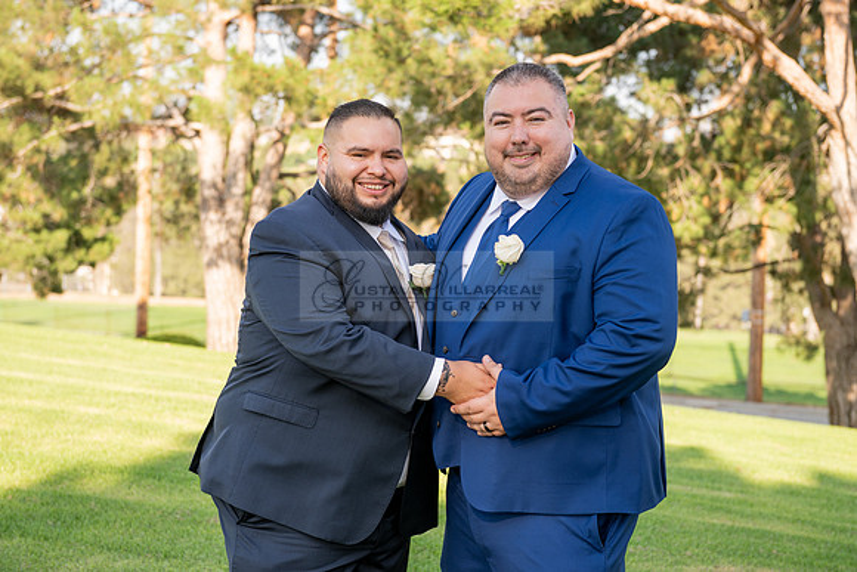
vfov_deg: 21.9
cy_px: 286
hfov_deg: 32.4
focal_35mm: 62
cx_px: 428
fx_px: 1476
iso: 80
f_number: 4
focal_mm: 62
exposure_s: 1/160
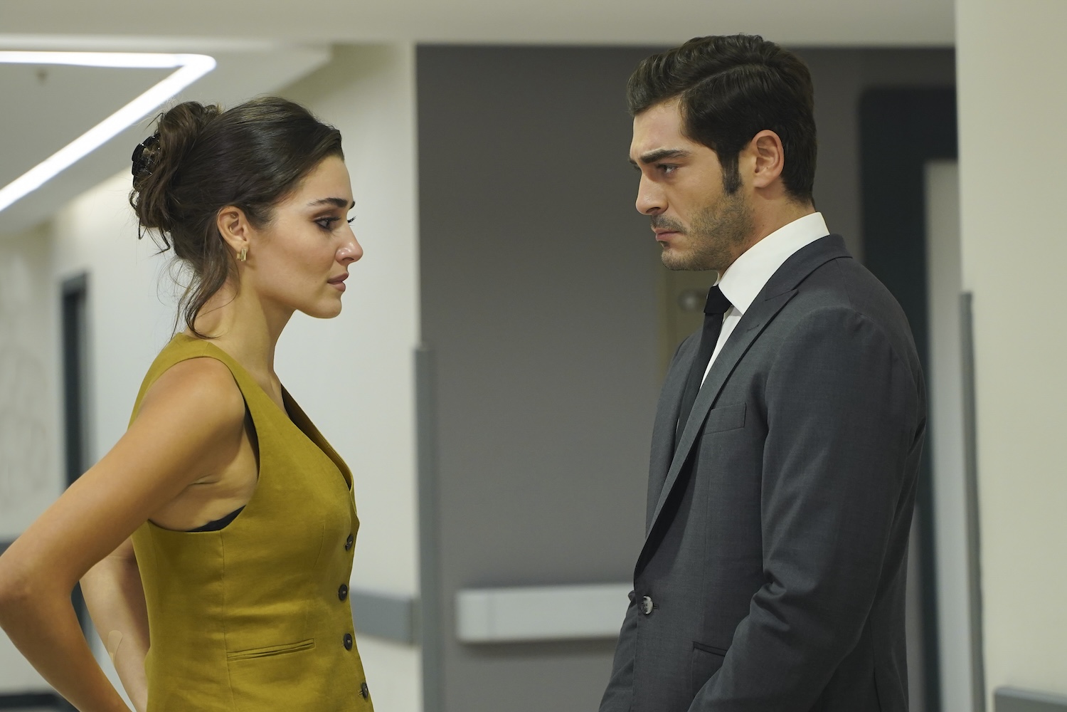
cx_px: 534
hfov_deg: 18.3
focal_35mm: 112
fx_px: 3319
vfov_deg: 12.2
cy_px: 356
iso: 1250
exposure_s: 1/100
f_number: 3.5
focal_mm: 75
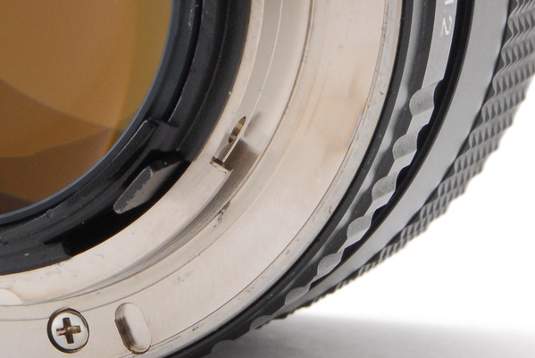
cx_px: 32
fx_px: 3278
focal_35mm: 220
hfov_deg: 9.3
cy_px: -46
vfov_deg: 6.2
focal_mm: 55
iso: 400
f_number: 18
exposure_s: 1/100
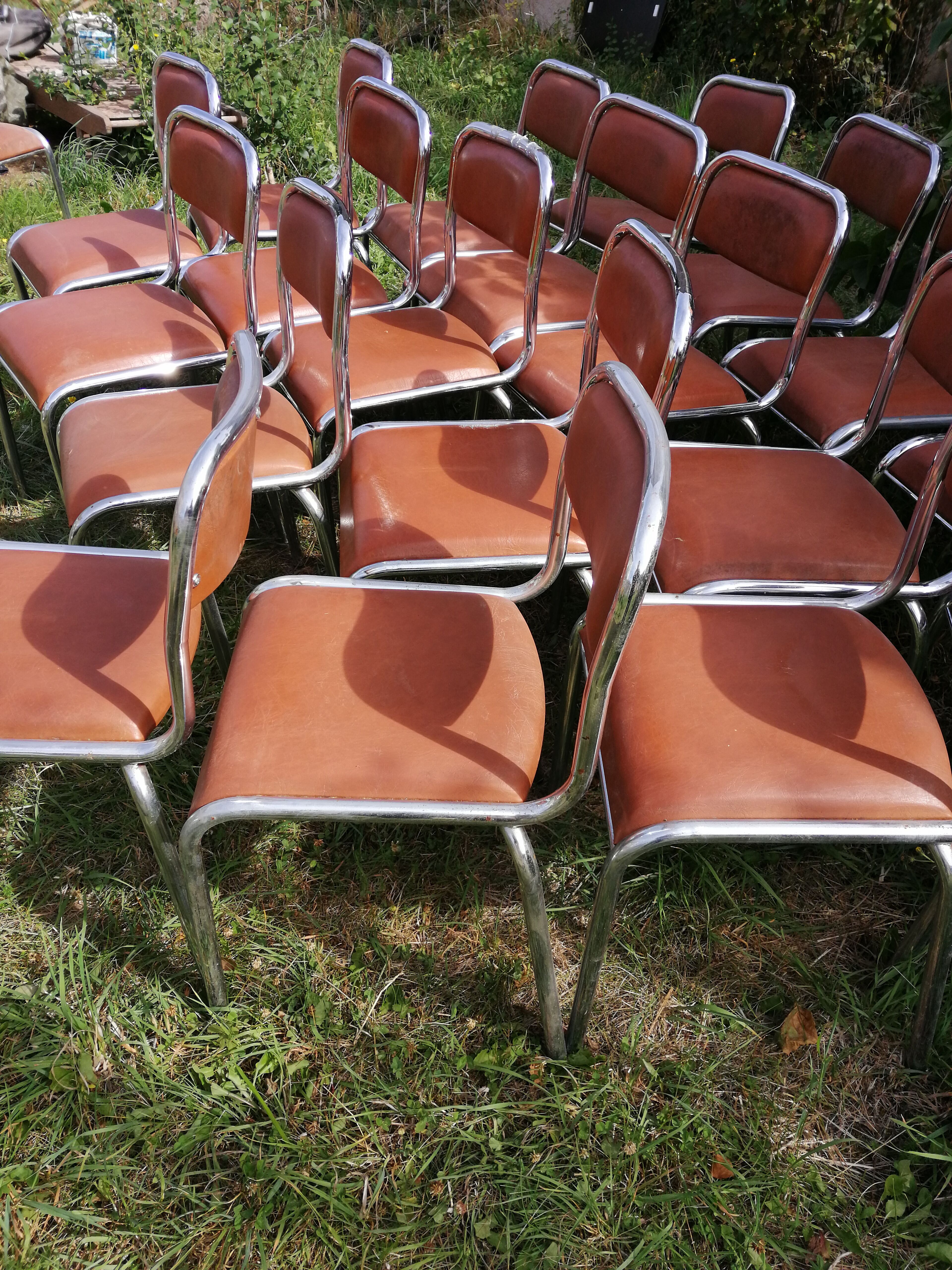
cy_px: 635
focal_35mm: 27
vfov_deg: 65.3
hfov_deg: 51.4
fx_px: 990
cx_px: 476
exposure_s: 1/912
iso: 50
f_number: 1.8
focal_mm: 3.95
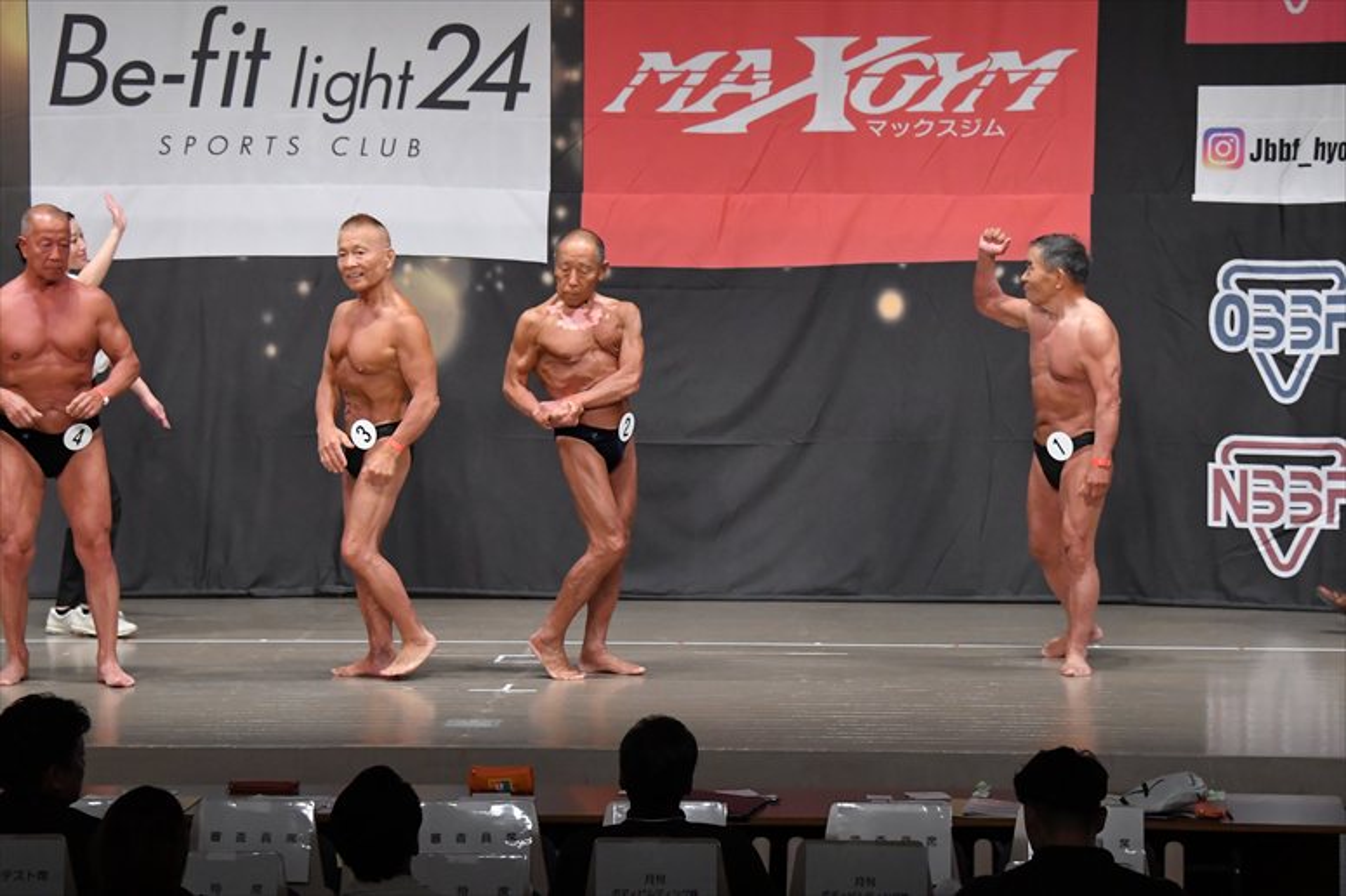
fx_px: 5045
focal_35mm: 135
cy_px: 448
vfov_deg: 10.2
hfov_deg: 15.2
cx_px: 673
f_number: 5.6
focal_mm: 90
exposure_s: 1/400
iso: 5000
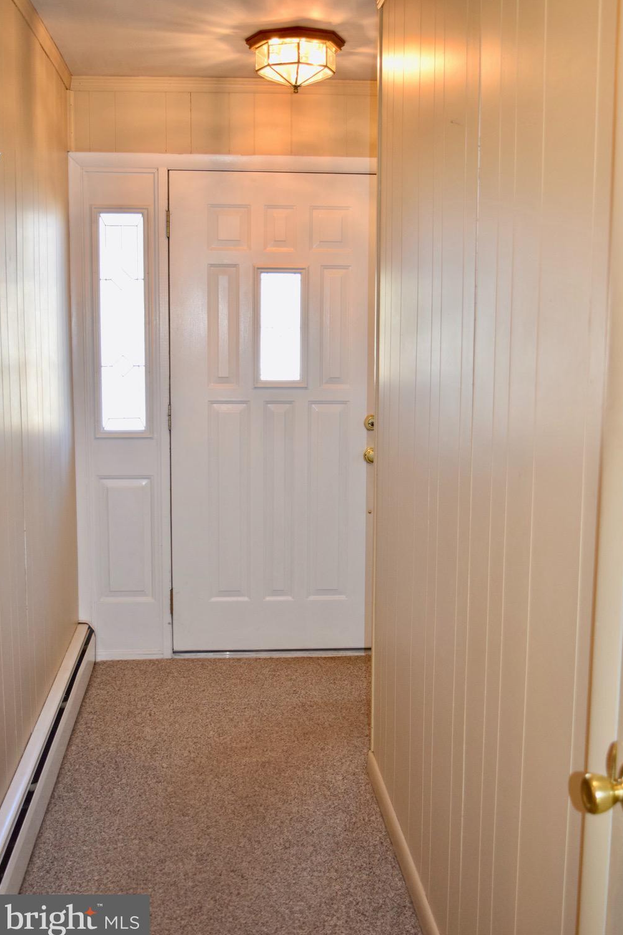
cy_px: 467
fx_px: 1078
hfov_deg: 32.2
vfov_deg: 46.9
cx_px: 313
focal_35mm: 42
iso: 800
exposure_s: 1/100
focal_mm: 27
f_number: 4.5
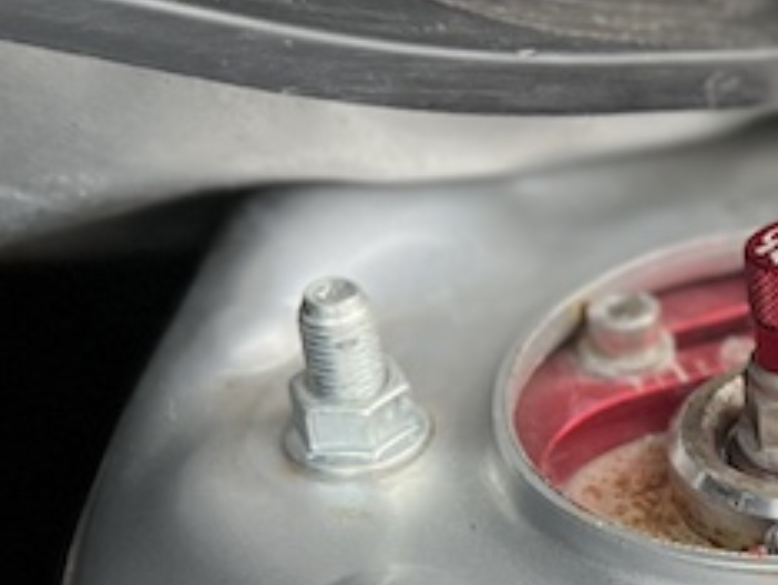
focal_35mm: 111
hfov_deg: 16.6
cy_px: 515
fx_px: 2497
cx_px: 1051
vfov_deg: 13.3
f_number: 1.5
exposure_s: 1/894
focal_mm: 5.7
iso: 50
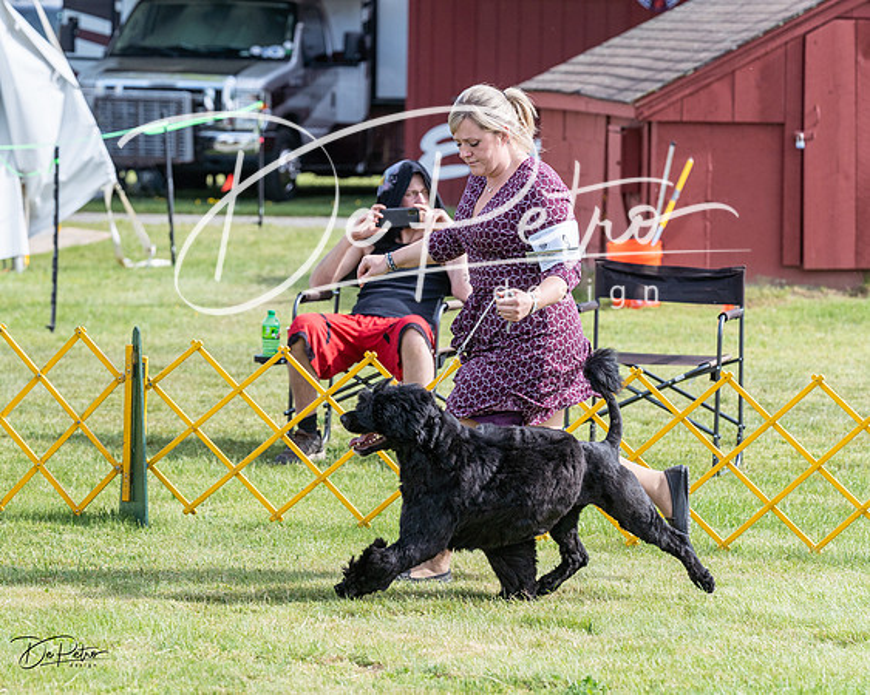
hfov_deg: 9.6
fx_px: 5204
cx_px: 368
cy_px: 303
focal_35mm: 202
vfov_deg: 7.6
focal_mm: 159
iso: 500
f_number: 5.6
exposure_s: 1/1250
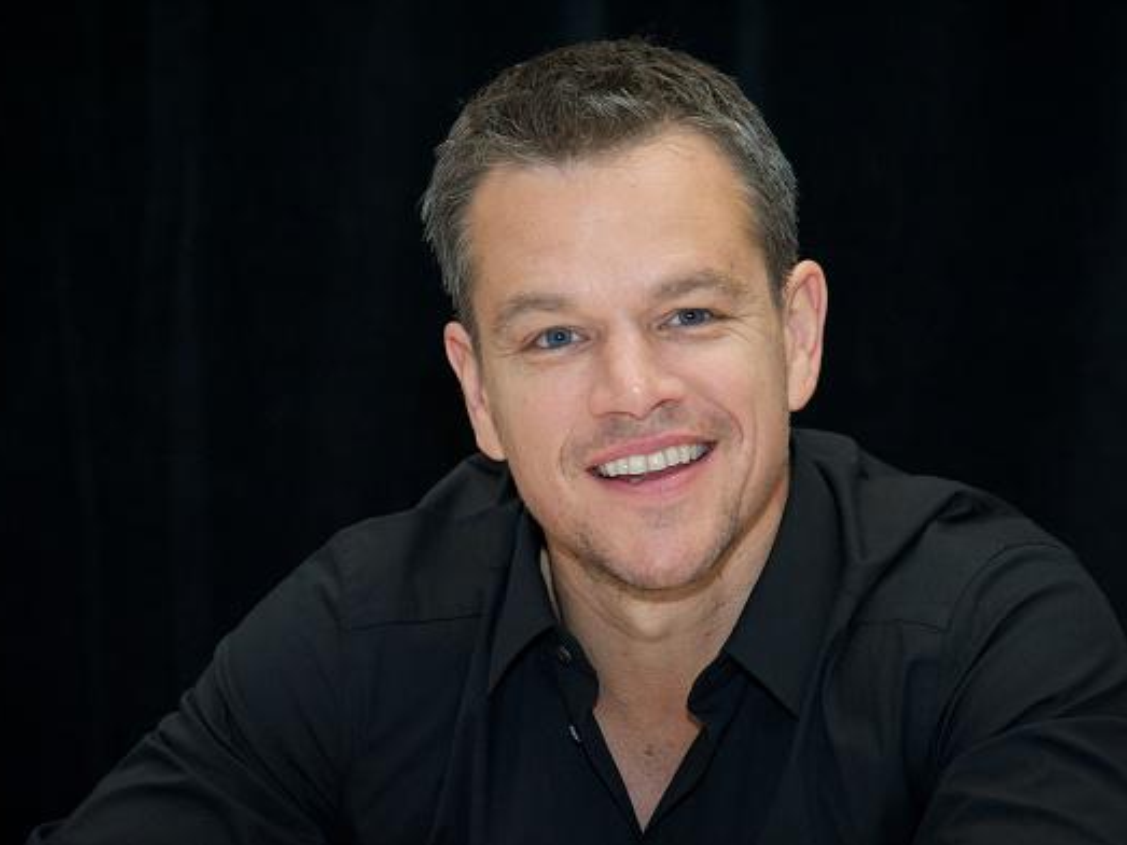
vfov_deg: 7.4
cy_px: 424
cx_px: 612
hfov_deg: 9.8
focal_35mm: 202
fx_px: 6575
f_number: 5.6
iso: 2500
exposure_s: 1/60
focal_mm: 185
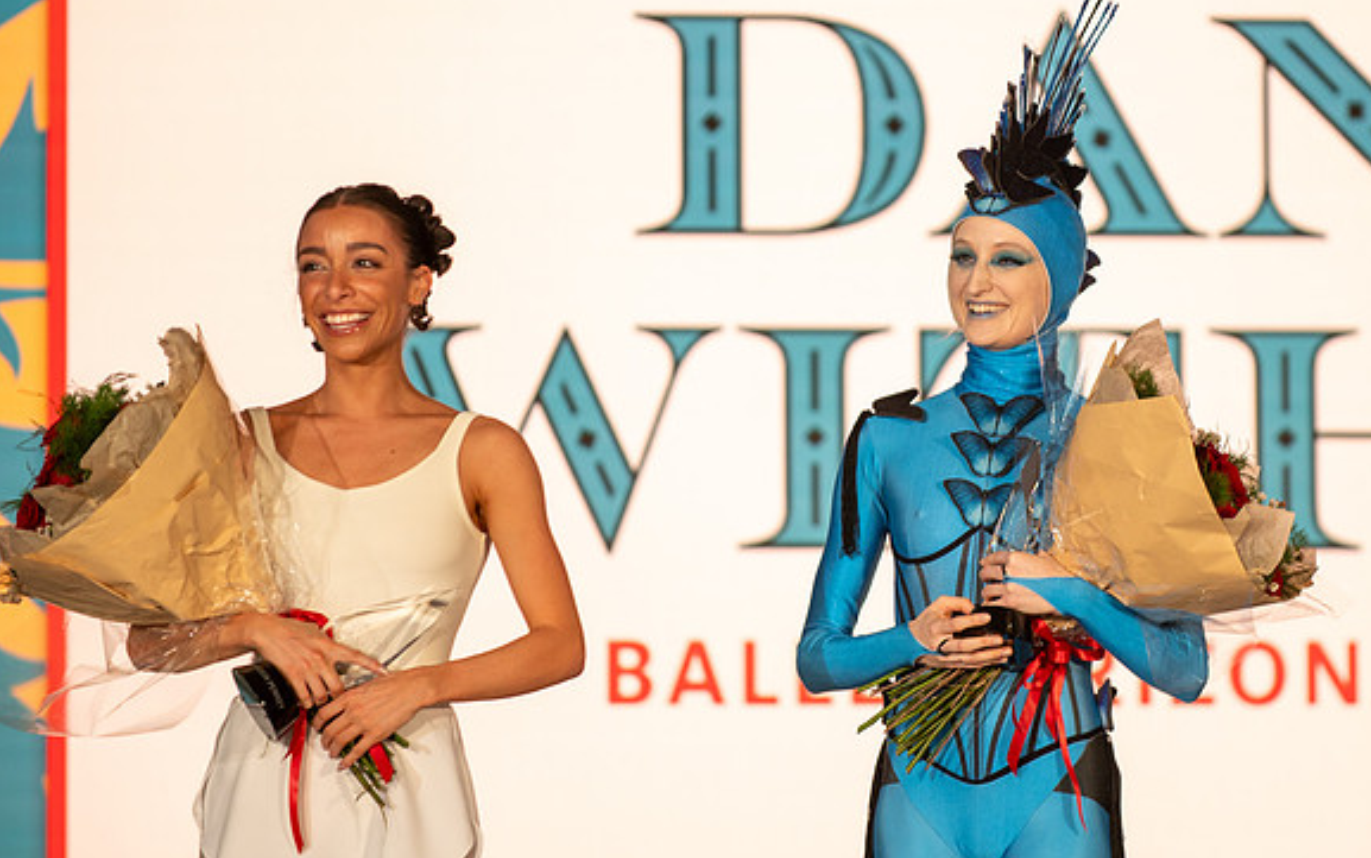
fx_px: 9531
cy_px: 317
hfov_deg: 8.2
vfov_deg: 5.2
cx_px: 856
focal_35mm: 255
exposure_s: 1/200
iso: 800
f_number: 3.5
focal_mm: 200
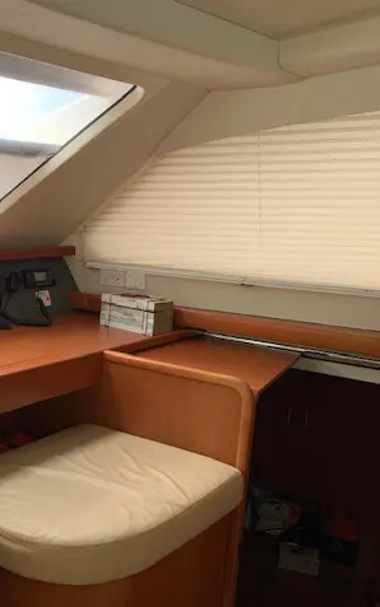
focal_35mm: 37
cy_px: 304
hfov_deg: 31.9
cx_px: 5
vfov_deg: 52.8
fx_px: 613
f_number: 1.8
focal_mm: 4.25
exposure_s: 1/122
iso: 32
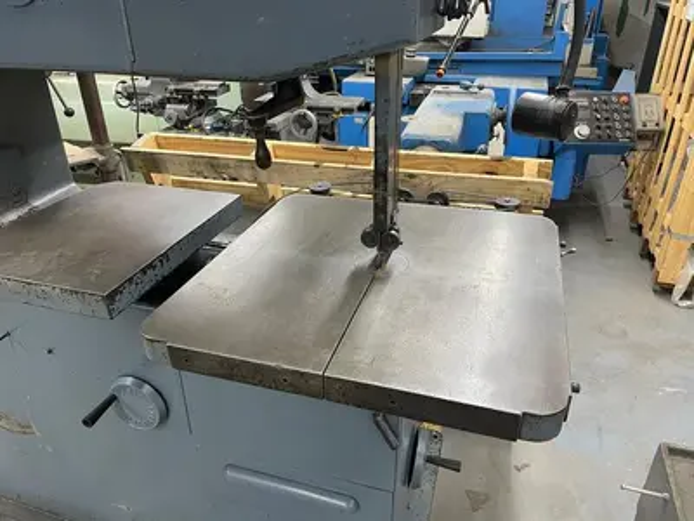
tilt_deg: -27.4
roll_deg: +1.4
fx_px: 521
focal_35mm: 26
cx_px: 347
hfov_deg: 67.3
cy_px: 260
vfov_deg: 53.1
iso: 200
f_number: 1.6
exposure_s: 1/60
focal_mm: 4.2
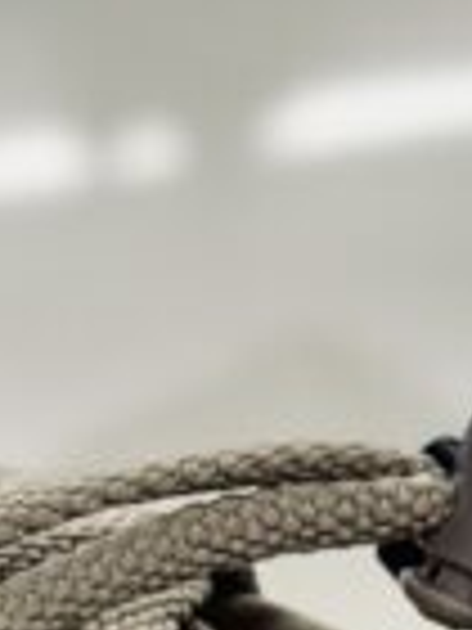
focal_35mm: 319
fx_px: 5800
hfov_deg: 4.7
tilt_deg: -50.0
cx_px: 193
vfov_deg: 6.0
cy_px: 1469
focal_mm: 6.86
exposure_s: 1/125
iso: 64
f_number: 1.78
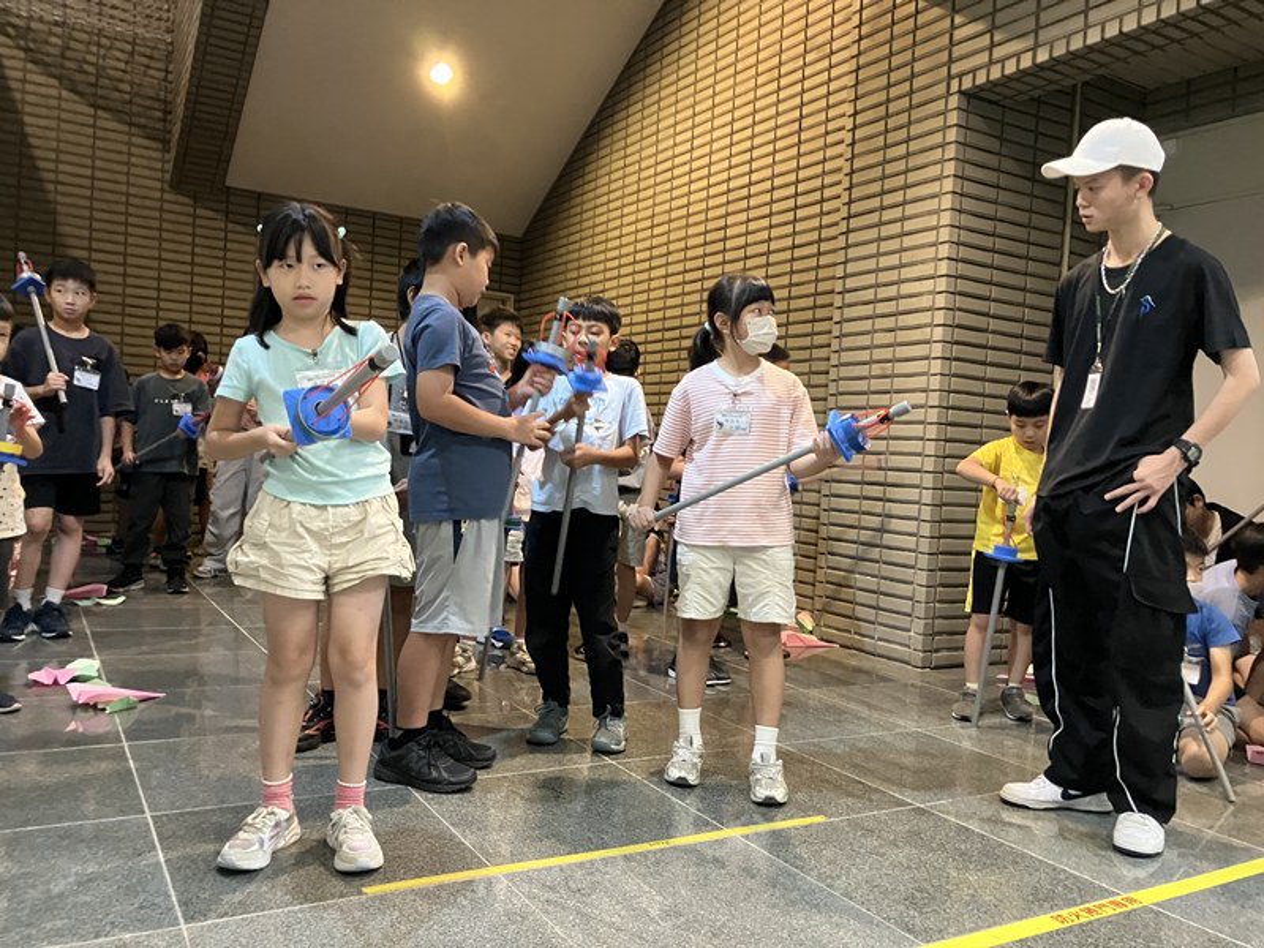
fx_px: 1022
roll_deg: -1.9
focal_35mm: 28
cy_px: 474
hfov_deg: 63.4
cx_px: 632
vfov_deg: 49.7
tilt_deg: -1.7
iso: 500
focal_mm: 3.99
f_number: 1.8
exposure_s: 1/30
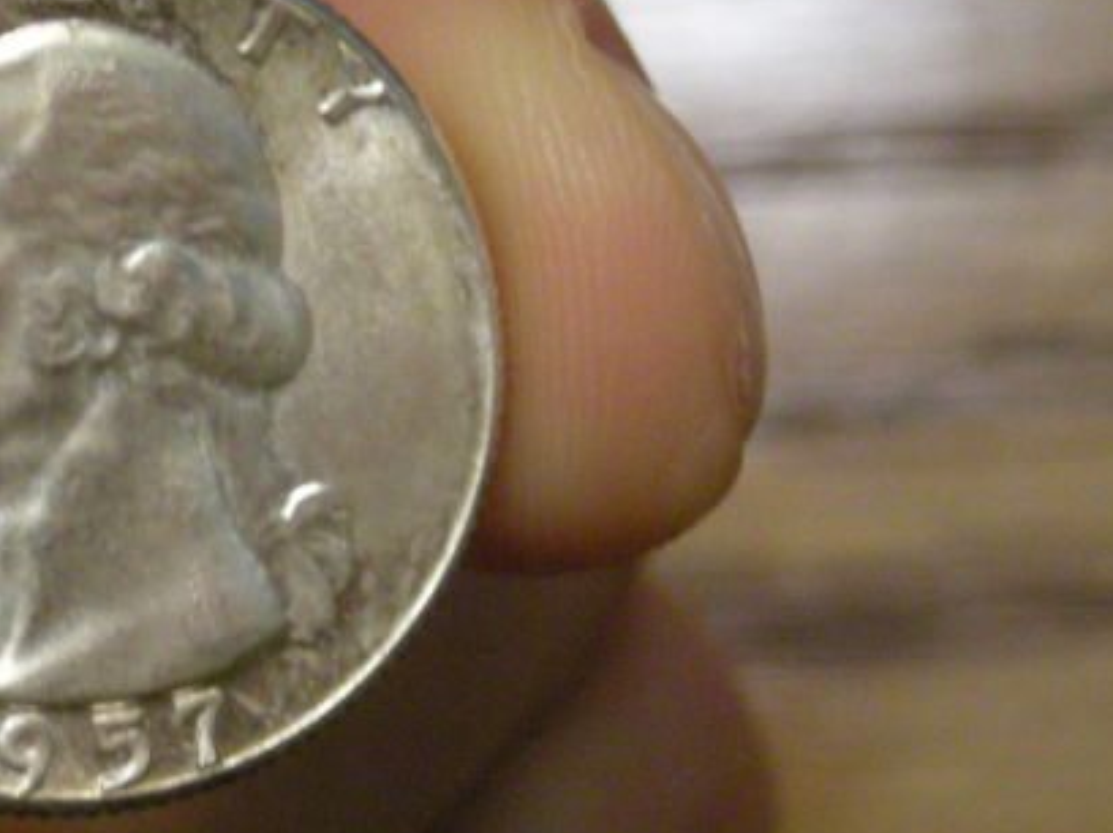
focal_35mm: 186
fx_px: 5975
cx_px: 95
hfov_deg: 10.6
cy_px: 373
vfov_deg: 8.0
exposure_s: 1/61.5
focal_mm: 12.3
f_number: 3.9
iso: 365
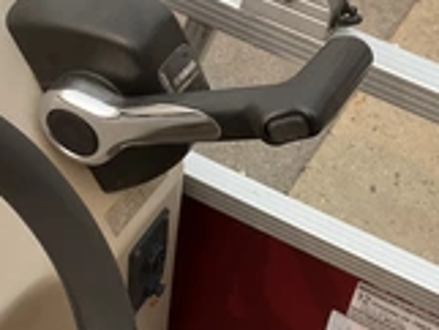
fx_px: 914
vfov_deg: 20.4
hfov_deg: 27.0
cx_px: 237
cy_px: 213
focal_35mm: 72
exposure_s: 1/912
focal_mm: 3
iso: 25
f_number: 1.8
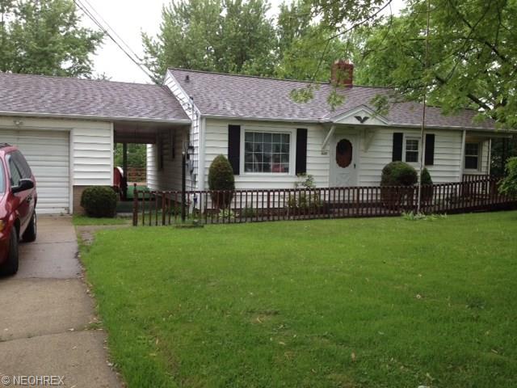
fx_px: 523
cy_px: 194
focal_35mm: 35
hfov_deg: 52.6
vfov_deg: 40.7
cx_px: 258
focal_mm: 4.28
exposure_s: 1/179
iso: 50
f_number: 2.4
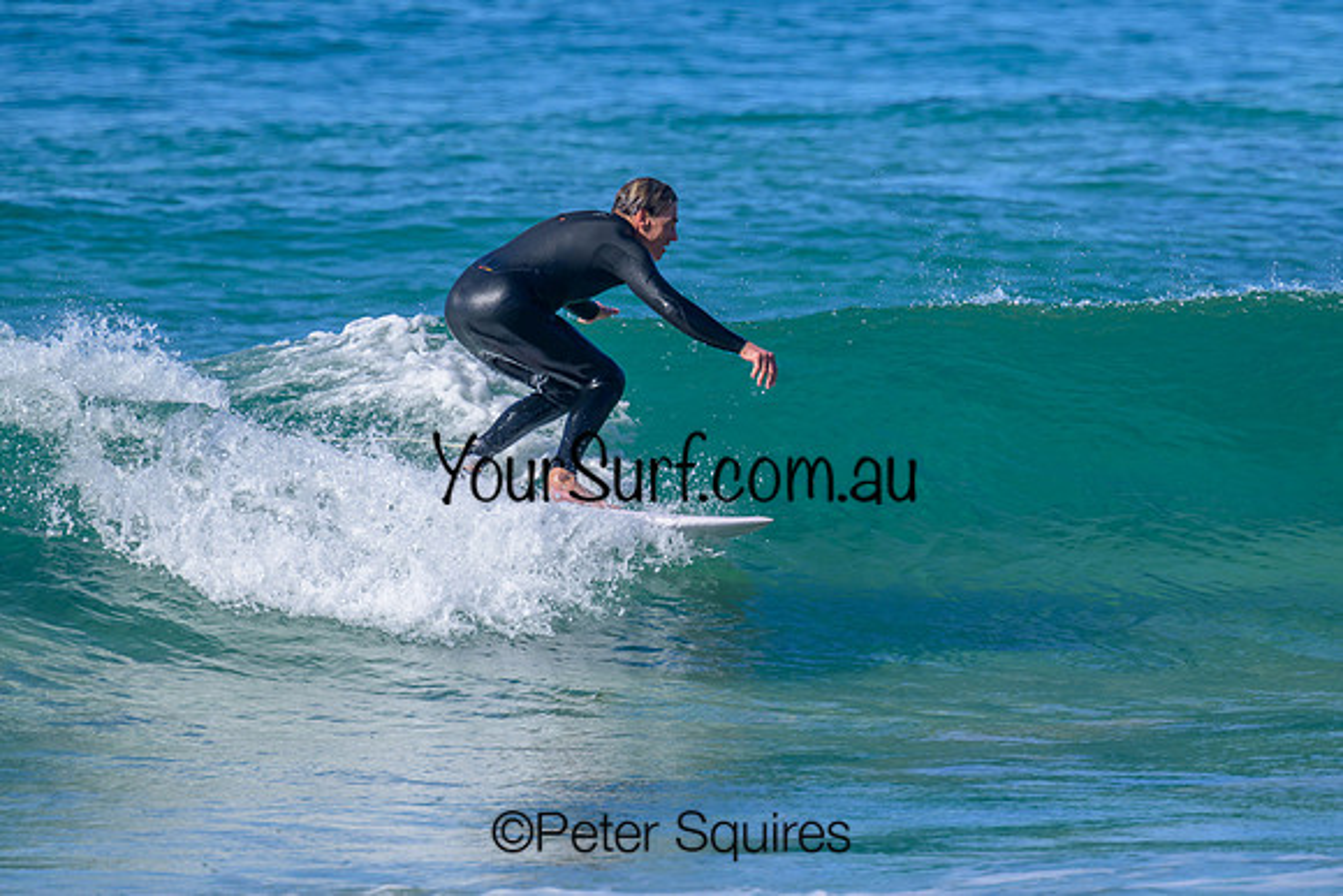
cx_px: 808
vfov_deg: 1.8
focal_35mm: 770
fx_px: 28736
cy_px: 350
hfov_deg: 2.7
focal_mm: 560
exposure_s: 1/1000
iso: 360
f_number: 8
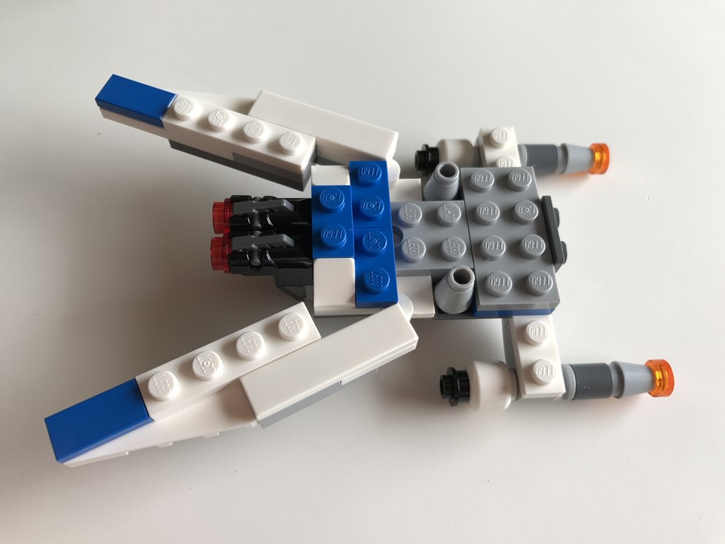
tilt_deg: -64.9
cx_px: 362
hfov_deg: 63.4
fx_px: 586
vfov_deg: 49.7
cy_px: 272
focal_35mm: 28
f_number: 1.8
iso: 20
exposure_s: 1/172
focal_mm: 3.99
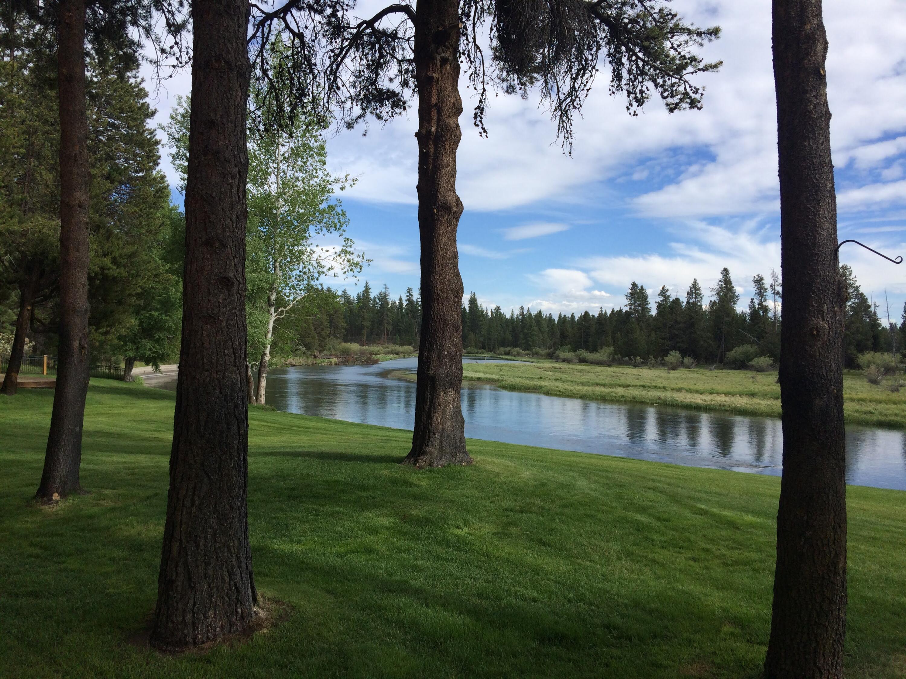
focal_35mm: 29
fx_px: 759
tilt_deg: +0.0
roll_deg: -0.4
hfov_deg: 61.7
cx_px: 453
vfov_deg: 48.2
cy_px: 340
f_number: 2.2
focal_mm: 4.15
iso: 32
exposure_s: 1/2415
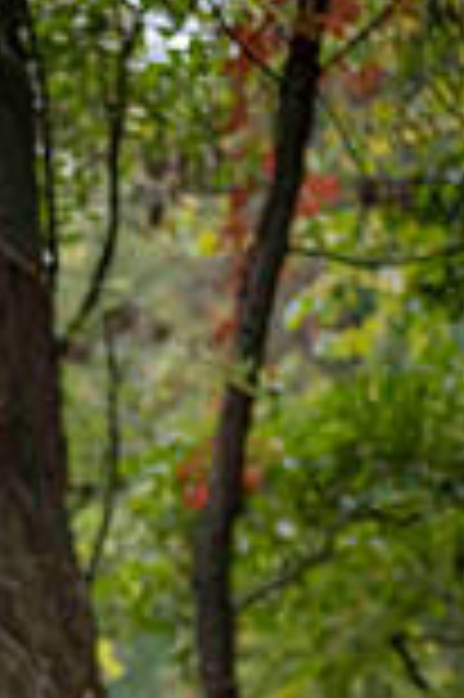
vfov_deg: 6.7
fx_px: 5909
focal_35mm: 305
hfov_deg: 4.5
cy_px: 946
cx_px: -194
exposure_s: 1/640
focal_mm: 105
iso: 800
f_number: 3.2
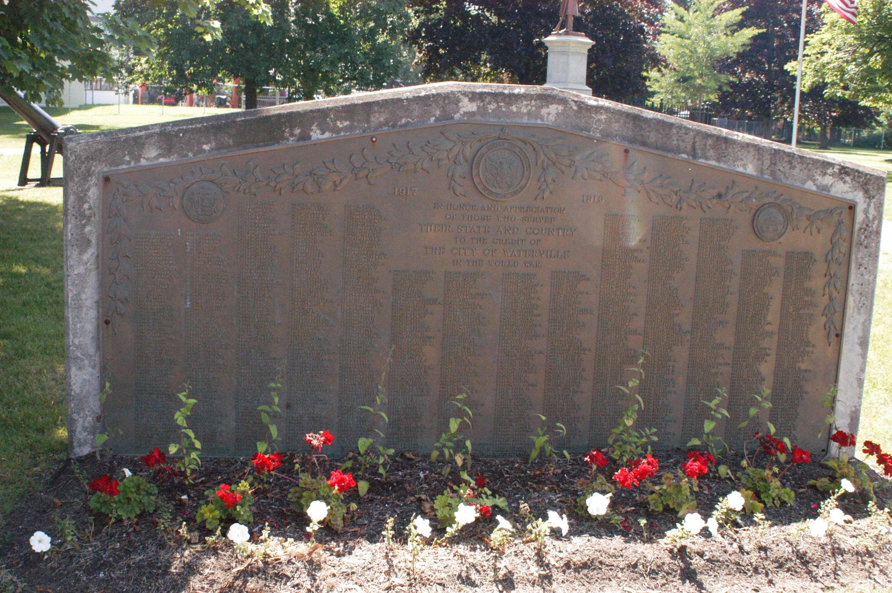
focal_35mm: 42
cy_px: 296
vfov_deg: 31.8
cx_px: 446
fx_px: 1040
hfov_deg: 46.4
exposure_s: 1/320
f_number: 9
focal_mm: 28
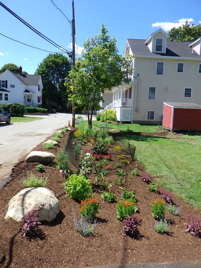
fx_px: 217
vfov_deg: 63.4
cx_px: 100
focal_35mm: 28
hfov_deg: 49.7
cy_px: 134
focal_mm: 5
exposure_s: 1/500
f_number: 4.2
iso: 125
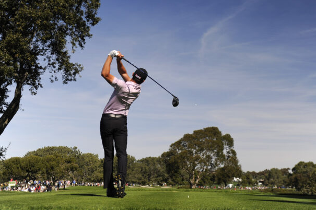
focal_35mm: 62
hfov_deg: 32.4
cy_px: 88
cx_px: 162
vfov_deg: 21.8
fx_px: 544
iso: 320
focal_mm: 50
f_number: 5
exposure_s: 1/1250
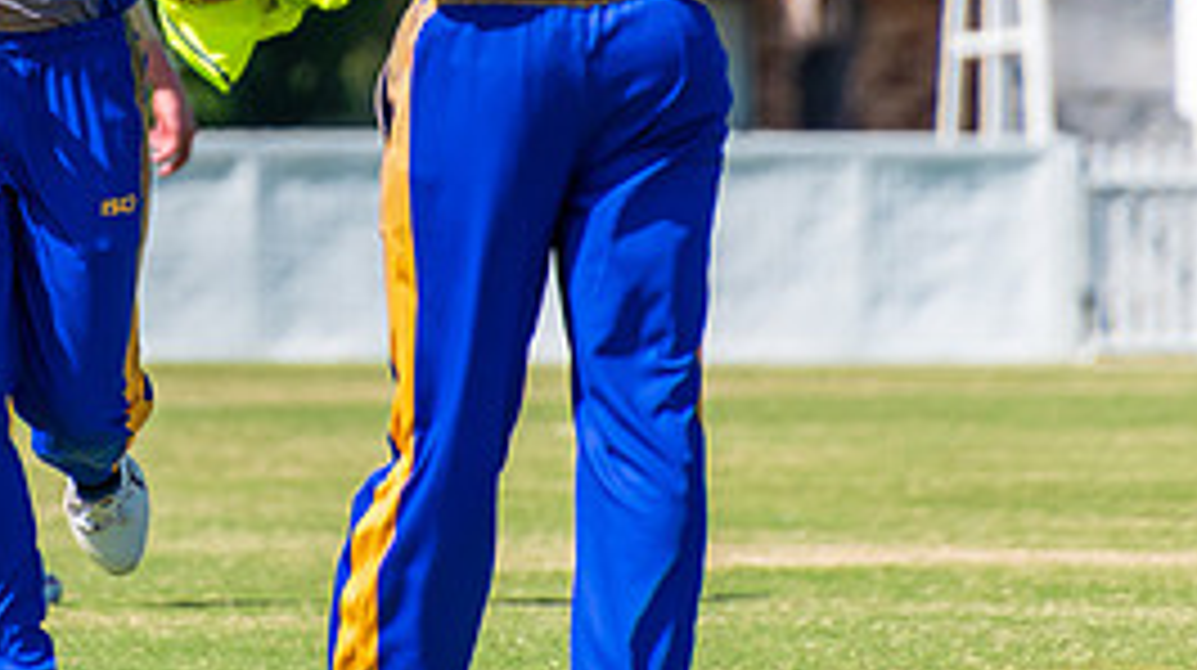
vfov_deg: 0.9
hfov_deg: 1.6
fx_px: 43471
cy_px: -135
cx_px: 202
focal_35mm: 1371
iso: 320
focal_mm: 400
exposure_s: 1/1250
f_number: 7.1
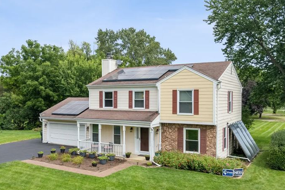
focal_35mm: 33
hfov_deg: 57.2
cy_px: 115
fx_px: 261
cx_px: 149
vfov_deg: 39.8
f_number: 2.8
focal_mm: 8.4
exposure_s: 1/1600
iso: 100
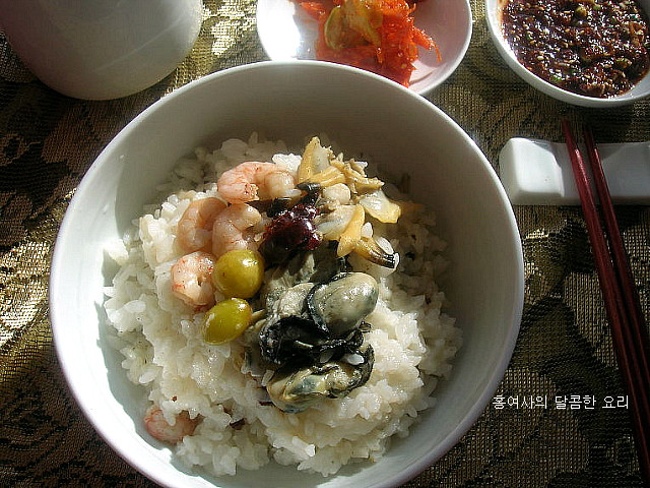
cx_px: 325
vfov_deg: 41.8
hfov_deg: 54.0
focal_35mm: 34
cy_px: 244
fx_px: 638
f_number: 4.9
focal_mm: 5.7
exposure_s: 1/128
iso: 50
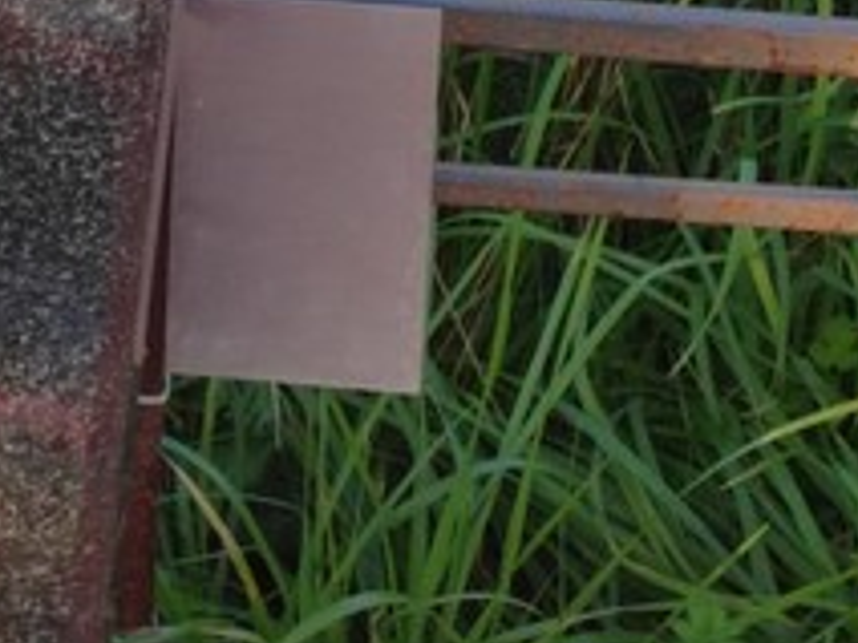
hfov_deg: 9.3
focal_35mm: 208
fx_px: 5156
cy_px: -28
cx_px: -316
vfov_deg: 7.1
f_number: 1.9
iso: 100
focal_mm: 5.52
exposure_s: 1/300
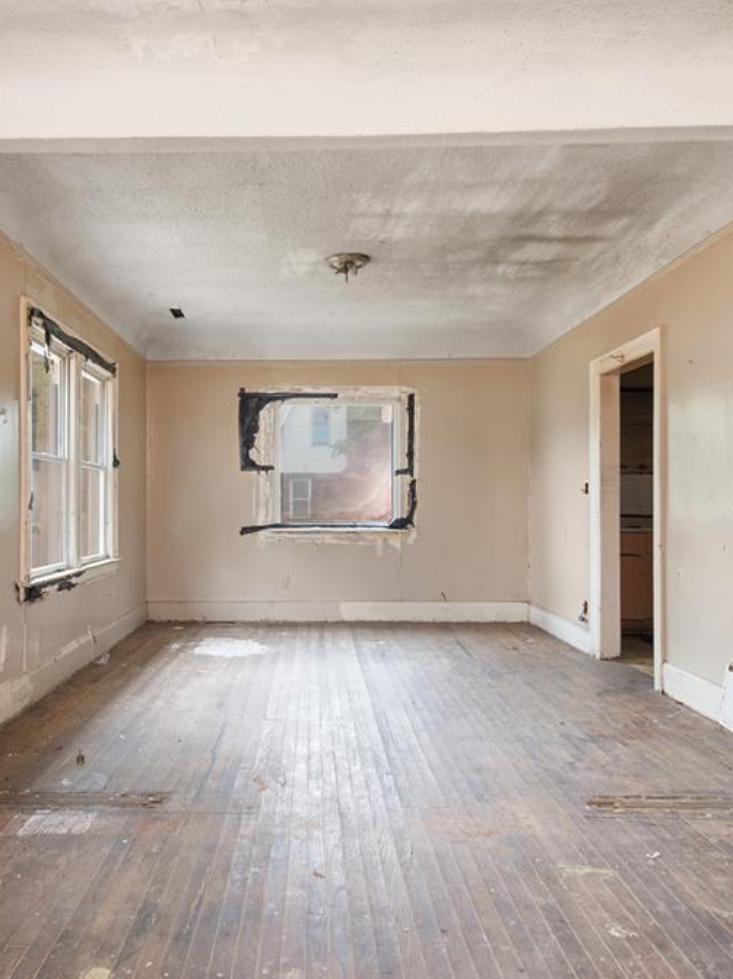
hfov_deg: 54.5
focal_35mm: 25
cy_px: 495
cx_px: 298
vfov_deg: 69.4
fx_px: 706
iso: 400
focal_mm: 17
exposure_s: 1/15
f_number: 8
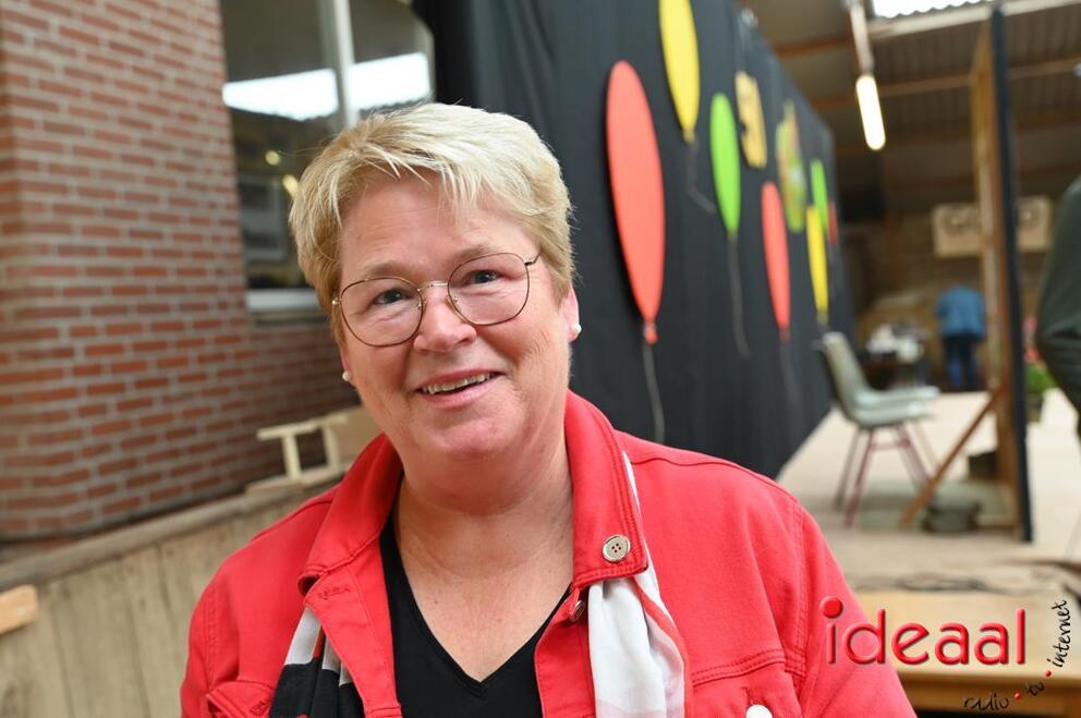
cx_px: 540
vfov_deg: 35.0
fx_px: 1140
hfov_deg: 50.7
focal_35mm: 38
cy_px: 359
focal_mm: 38
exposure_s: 1/80
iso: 1250
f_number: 4.5
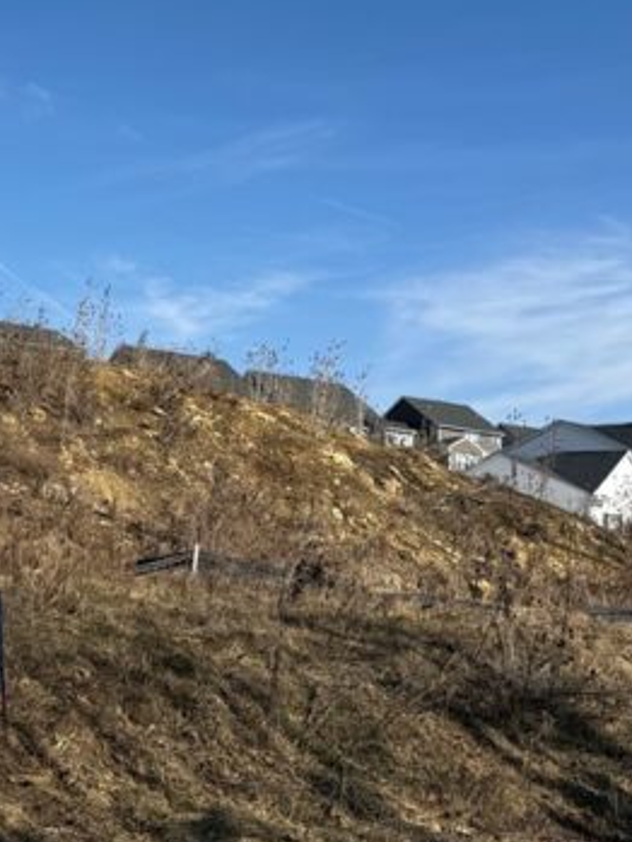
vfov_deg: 34.7
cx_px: -19
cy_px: 309
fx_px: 1338
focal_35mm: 55
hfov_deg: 25.1
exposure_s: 1/4975
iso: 80
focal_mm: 6.76
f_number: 1.78
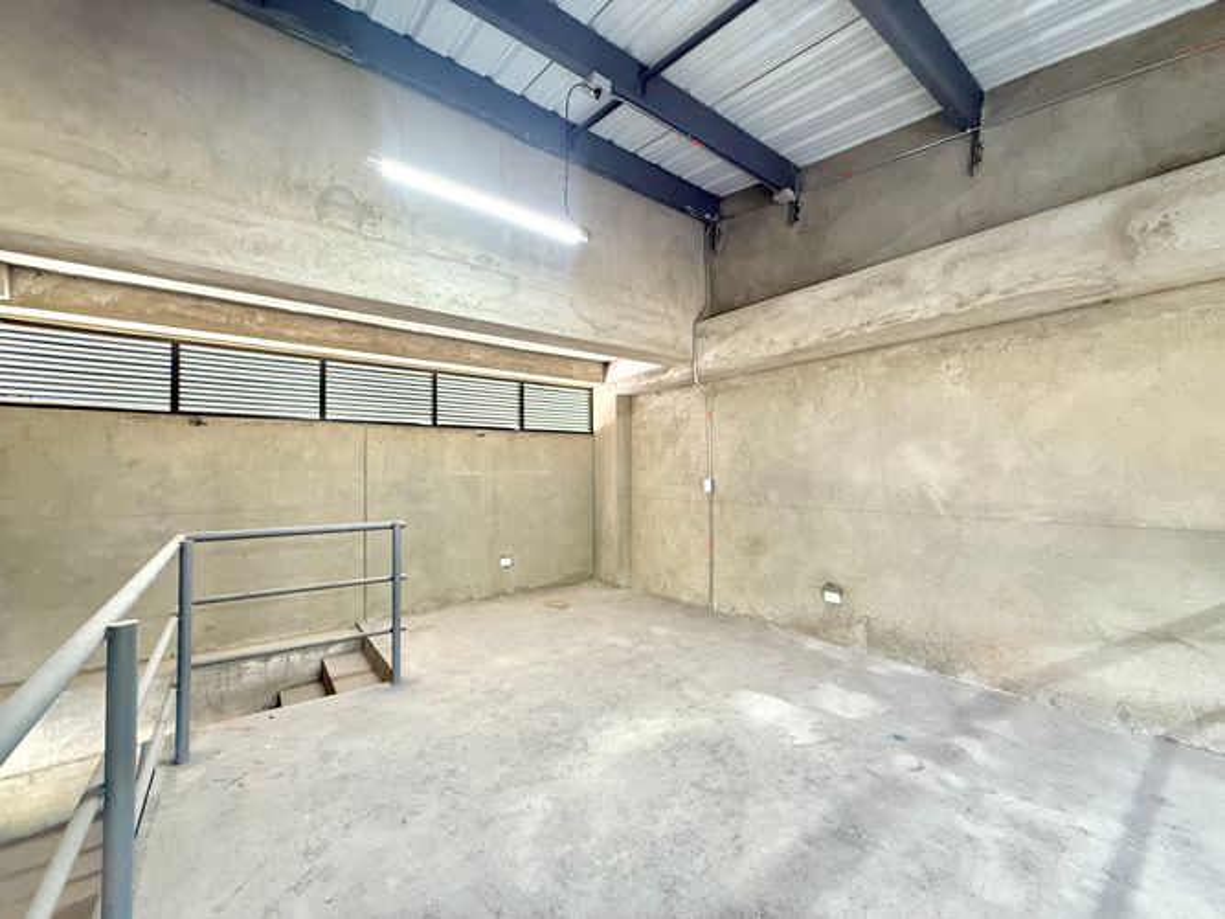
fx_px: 495
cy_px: 460
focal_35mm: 14
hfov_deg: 102.1
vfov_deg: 85.7
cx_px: 612
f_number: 2.2
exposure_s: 1/60
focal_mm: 2.22
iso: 400
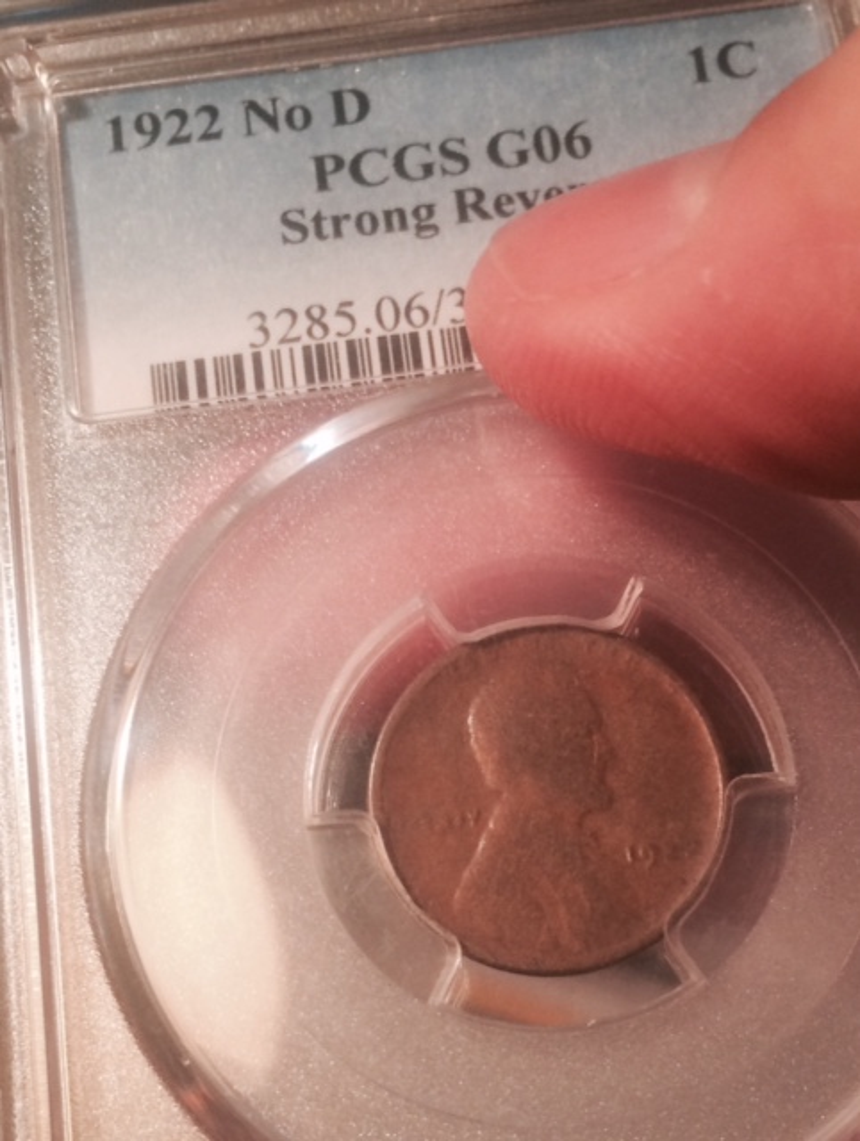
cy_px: 570
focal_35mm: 30
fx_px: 991
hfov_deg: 46.9
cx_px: 430
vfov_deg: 59.9
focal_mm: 4.12
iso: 100
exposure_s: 1/30
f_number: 2.2
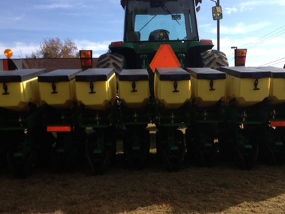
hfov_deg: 39.6
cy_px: 123
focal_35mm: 48
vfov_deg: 30.2
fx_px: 395
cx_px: 163
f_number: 2.4
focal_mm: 4.28
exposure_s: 1/1208
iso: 50
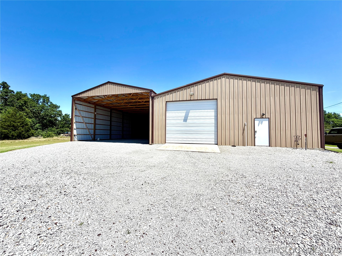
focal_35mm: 14
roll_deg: -0.1
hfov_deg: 102.1
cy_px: 128
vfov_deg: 85.7
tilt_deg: +2.3
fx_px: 138
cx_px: 171
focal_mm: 2.22
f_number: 2.2
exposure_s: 1/1167
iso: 20
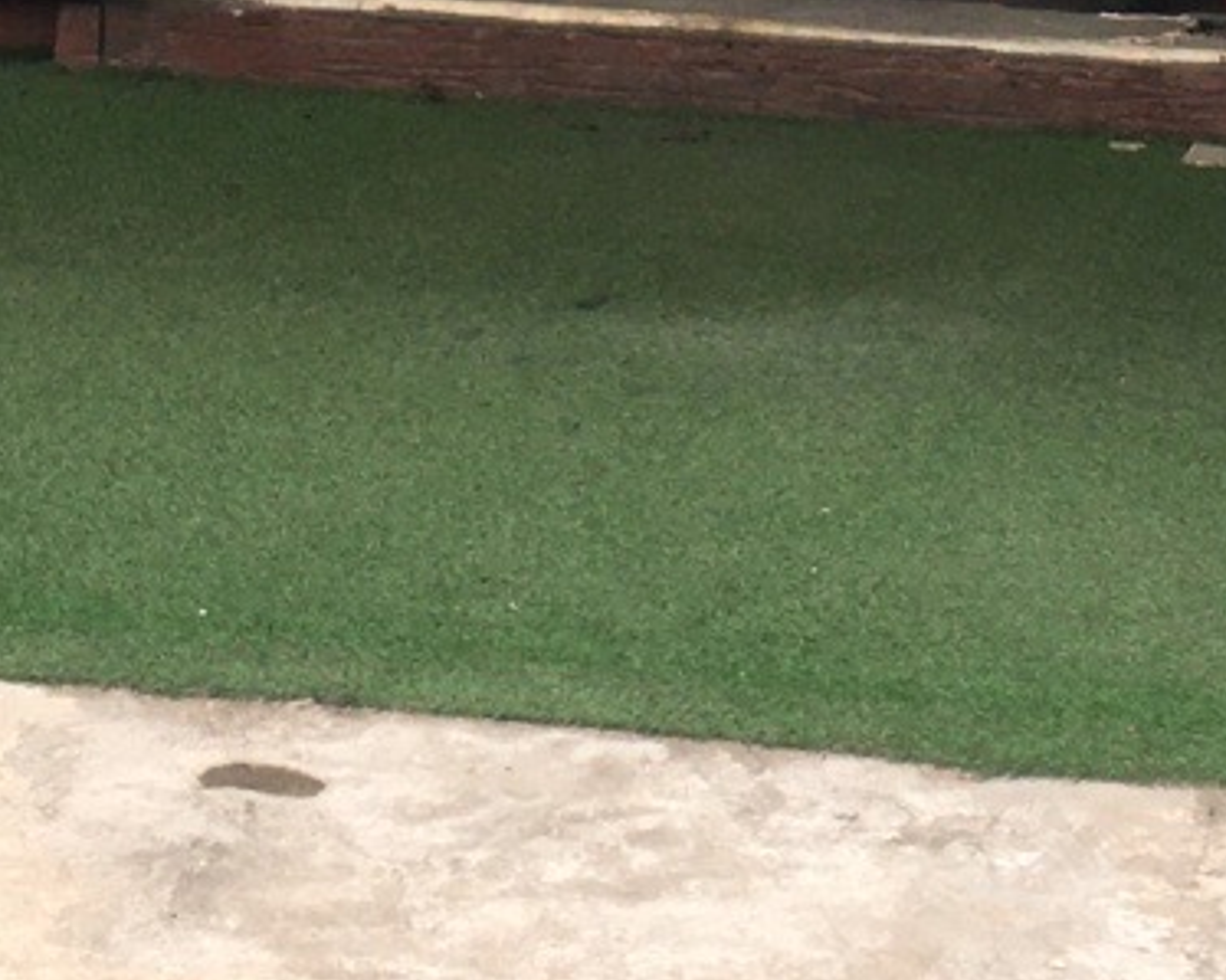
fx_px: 4389
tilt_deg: -3.7
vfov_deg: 11.9
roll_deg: -0.5
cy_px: -665
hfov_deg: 15.9
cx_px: 626
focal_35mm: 121
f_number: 2.2
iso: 25
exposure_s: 1/1183
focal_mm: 4.15
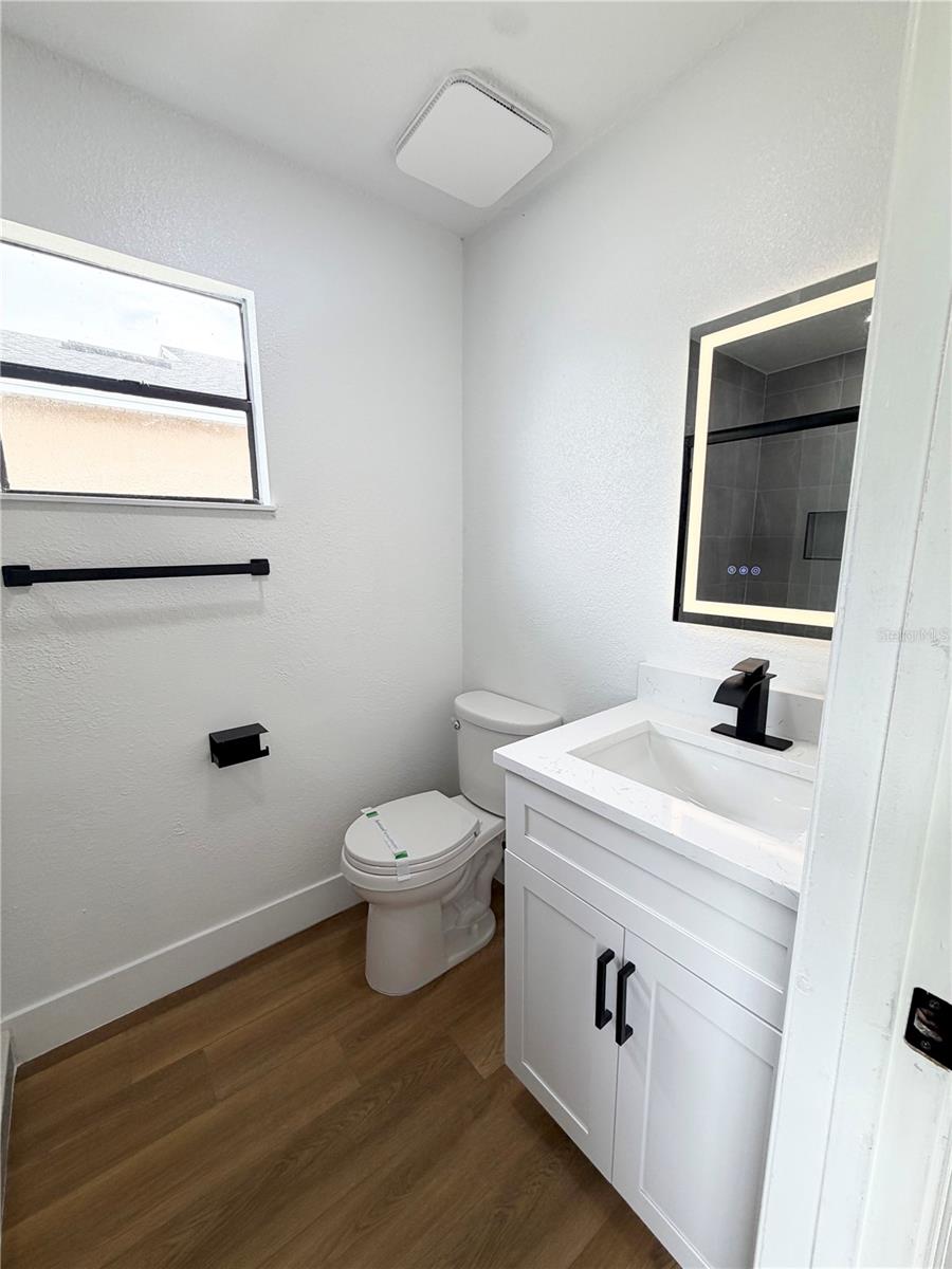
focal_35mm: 14
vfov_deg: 102.1
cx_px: 476
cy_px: 634
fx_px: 513
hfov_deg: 85.7
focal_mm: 2.22
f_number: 2.2
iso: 64
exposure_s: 1/120
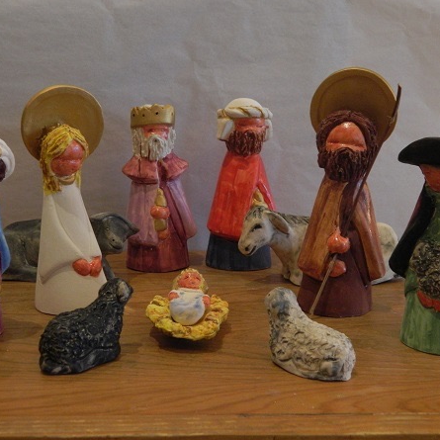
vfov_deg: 30.6
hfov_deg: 30.5
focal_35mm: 56
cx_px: 198
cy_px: 220
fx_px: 805
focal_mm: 8.4
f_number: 3.6
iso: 320
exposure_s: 1/30
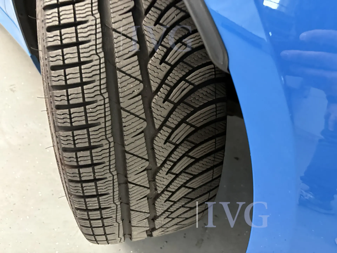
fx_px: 253
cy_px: 126
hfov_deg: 67.3
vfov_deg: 53.1
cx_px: 168
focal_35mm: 26
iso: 500
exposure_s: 1/46
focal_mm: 5.96
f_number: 1.6
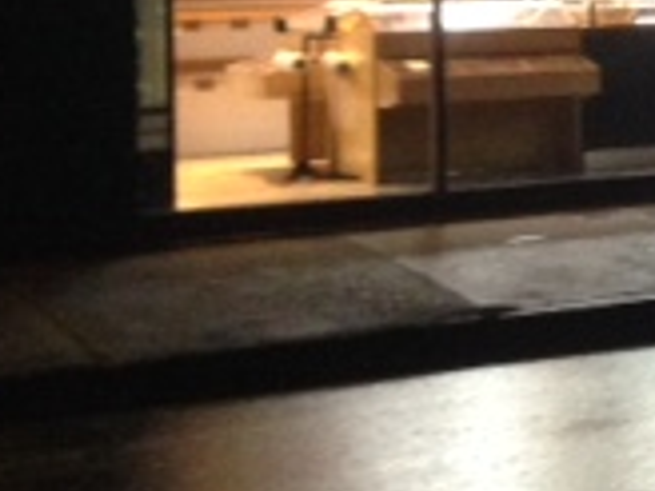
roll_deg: +0.4
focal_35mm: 129
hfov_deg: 13.5
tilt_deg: +0.0
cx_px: 1218
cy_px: -52
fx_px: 2441
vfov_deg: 11.3
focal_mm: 4.12
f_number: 2.4
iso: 320
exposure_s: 1/17
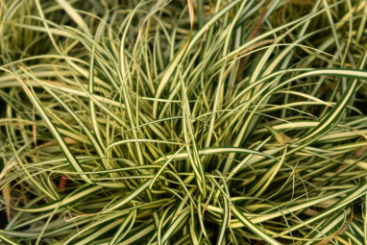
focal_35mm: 143
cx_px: 189
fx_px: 1458
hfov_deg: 14.3
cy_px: 133
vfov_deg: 9.6
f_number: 5
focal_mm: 78
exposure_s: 1/160
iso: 100
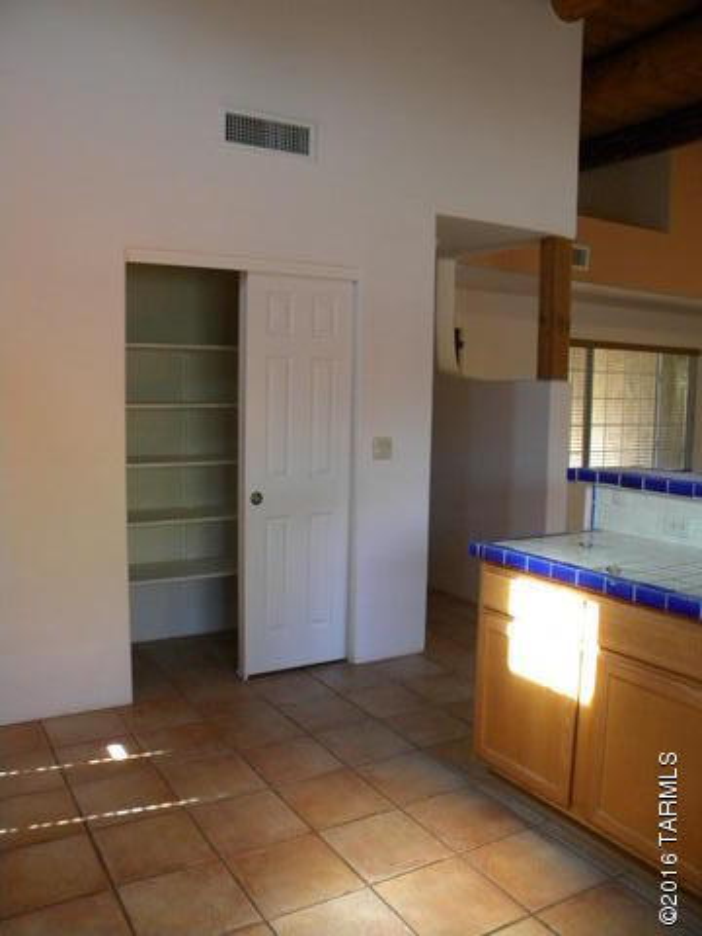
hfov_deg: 49.7
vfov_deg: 63.4
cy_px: 468
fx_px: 757
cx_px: 351
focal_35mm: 28
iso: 400
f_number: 3.5
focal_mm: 5
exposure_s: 1/56
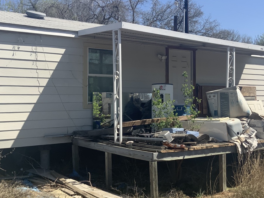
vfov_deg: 31.5
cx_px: 155
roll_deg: -2.4
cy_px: 95
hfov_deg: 41.1
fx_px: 351
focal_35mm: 46
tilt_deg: +0.0
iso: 16
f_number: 1.8
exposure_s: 1/1912
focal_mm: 3
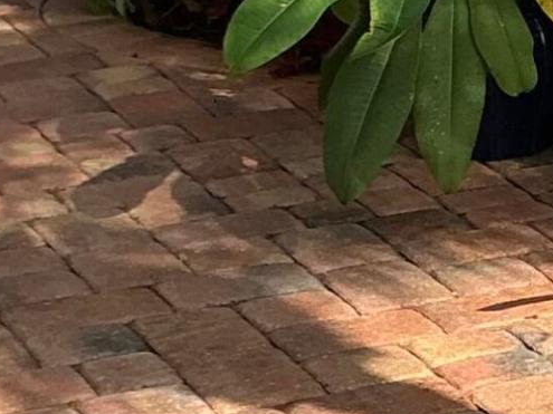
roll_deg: +2.3
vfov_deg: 9.1
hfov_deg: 11.4
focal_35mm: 163
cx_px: 936
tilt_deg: -18.4
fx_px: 2603
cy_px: 221
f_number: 1.8
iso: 25
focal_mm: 3
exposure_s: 1/728
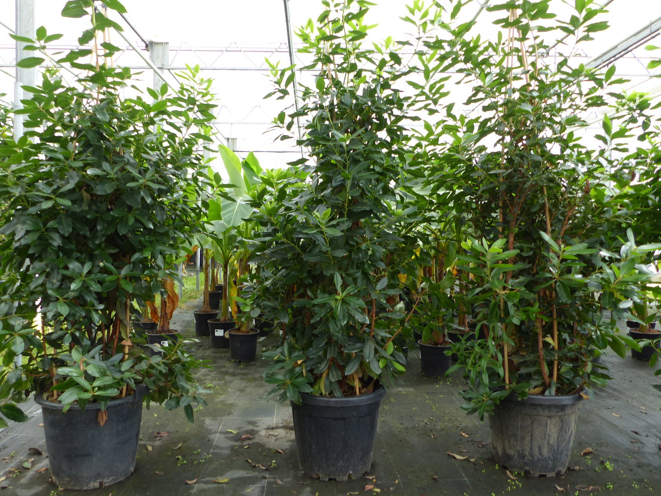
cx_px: 320
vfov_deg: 51.3
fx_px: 516
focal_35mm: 27
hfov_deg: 65.3
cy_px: 263
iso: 100
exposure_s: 1/80
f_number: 2.8
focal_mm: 4.5
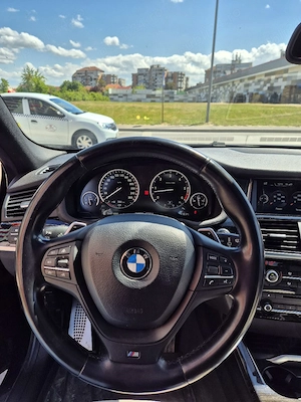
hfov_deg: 58.9
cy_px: 201
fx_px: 267
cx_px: 150
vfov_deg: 73.9
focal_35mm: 23
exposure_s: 1/1111
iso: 25
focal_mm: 5.4
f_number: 1.8
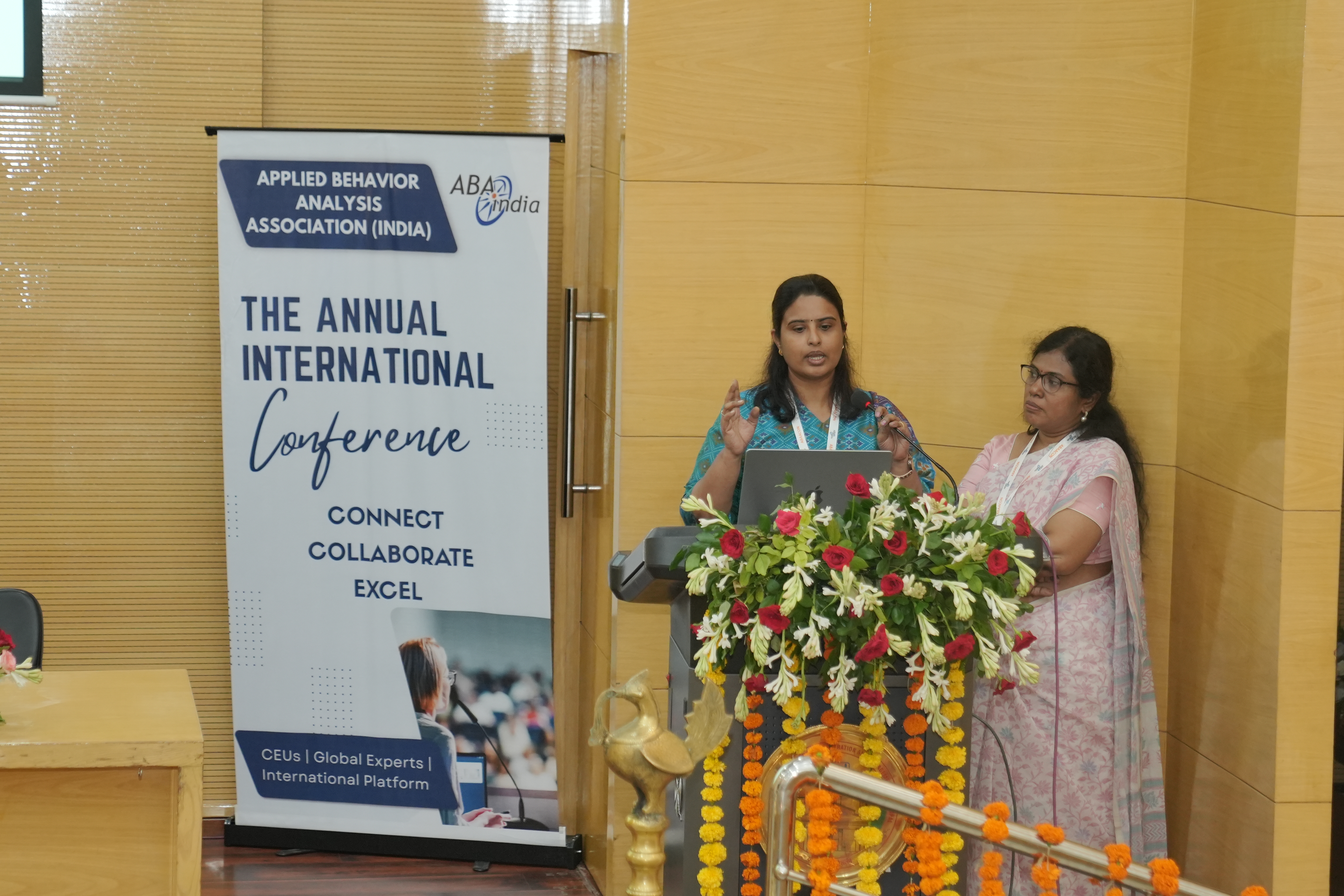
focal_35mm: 105
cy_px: 448
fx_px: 3920
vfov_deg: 13.0
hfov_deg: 19.5
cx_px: 672
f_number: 2.8
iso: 1250
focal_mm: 70
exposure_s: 1/200
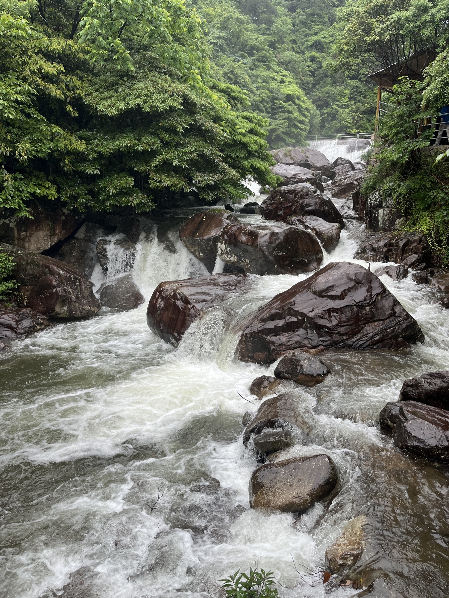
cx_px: 224
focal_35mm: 26
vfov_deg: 67.3
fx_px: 450
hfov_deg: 53.1
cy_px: 299
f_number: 1.6
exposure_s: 1/635
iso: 50
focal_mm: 5.1
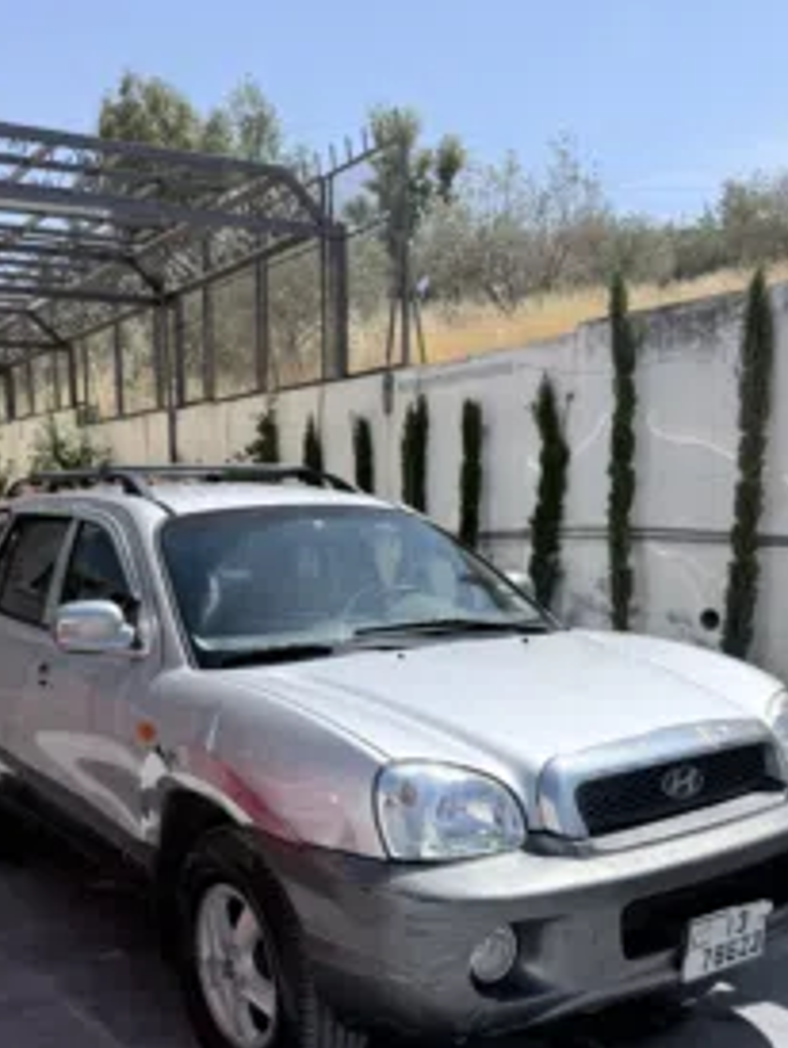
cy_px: 639
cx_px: 337
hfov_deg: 40.7
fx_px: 1061
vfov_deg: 52.2
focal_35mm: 35
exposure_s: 1/6711
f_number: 1.78
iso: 100
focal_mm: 6.76
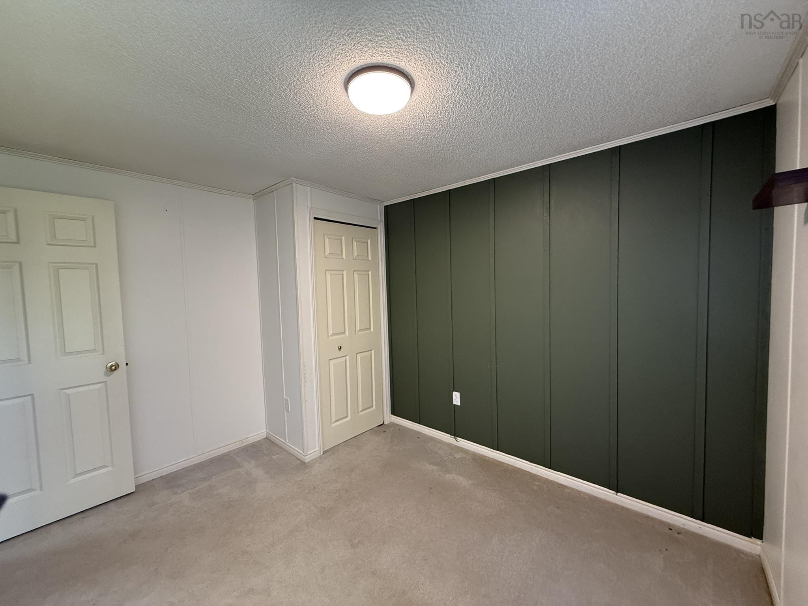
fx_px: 327
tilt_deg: -3.0
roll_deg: +0.3
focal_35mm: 14
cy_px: 303
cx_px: 404
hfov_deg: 102.1
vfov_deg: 85.7
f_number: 2.2
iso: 250
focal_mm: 2.22
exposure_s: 1/60
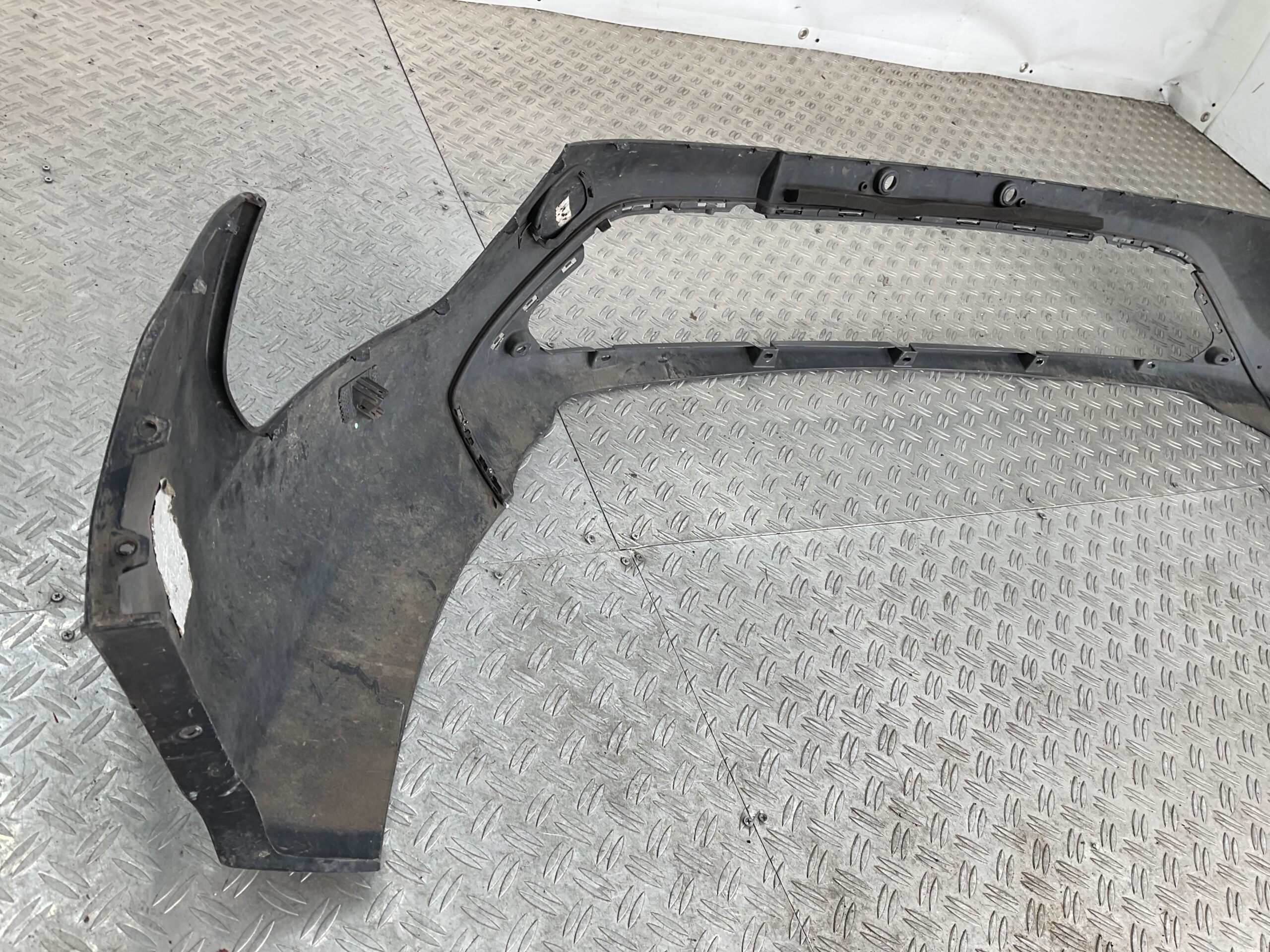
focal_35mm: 29
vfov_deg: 48.2
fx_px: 1064
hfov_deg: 61.7
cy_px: 476
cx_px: 635
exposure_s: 1/140
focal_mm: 3
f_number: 1.8
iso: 16
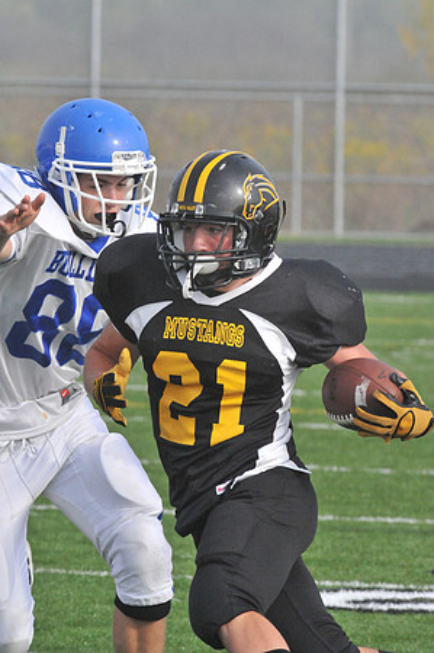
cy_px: 326
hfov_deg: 2.3
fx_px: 10874
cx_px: 217
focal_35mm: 600
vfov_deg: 3.4
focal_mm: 600
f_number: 22
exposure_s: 1/2000
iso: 6400
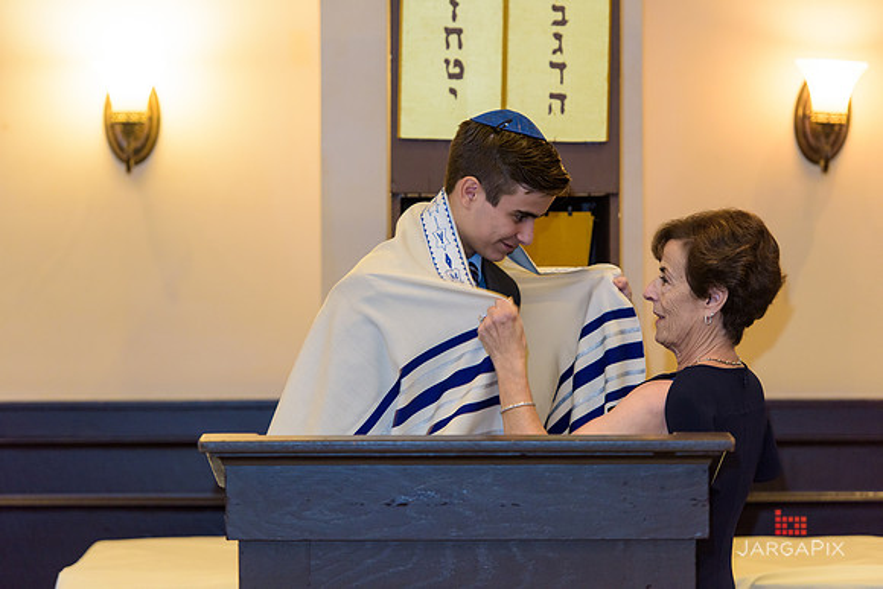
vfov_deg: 9.5
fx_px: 3557
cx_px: 442
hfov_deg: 14.2
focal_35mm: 145
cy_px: 294
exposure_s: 1/125
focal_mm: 145
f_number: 3.2
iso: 1600
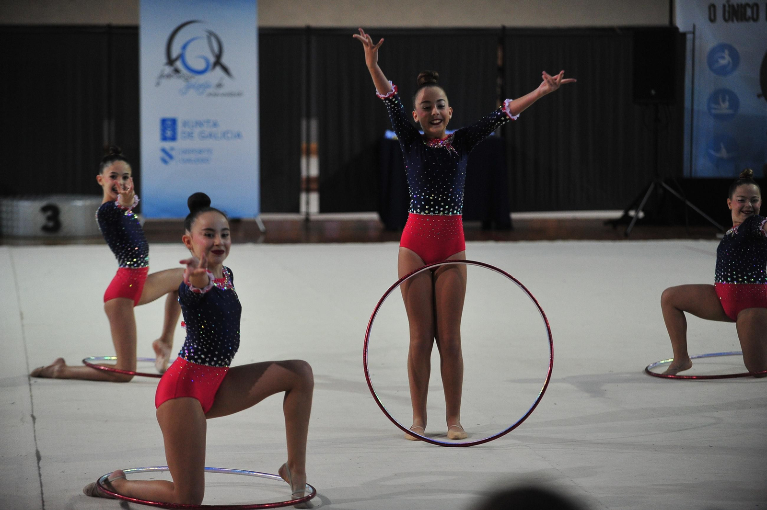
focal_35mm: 125
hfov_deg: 16.4
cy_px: 255
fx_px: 2662
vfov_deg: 11.0
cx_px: 384
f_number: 2.8
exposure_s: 1/1600
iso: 3200
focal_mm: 125
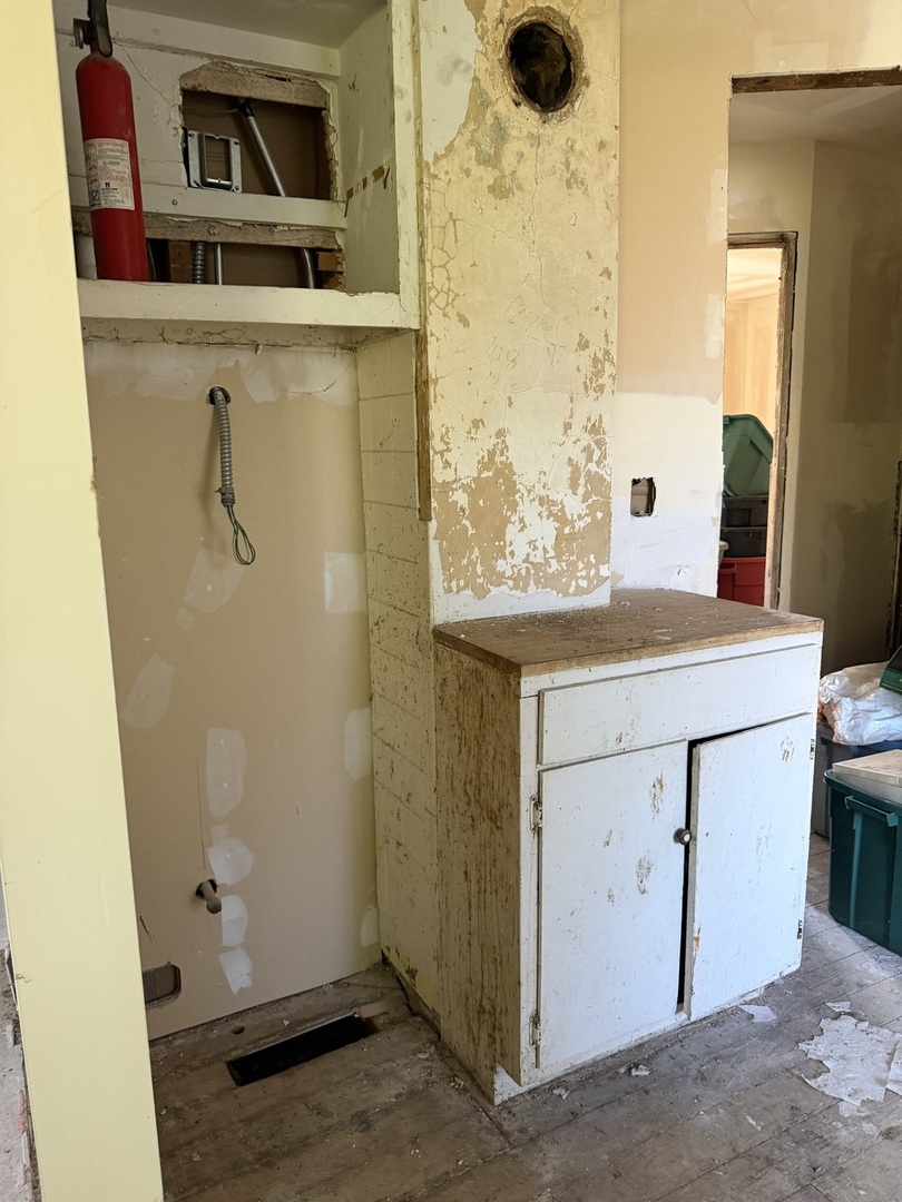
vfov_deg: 71.6
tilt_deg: -10.8
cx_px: 451
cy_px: 601
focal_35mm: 24
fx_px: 834
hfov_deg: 56.8
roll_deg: +0.3
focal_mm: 6.76
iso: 320
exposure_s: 1/60
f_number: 1.78
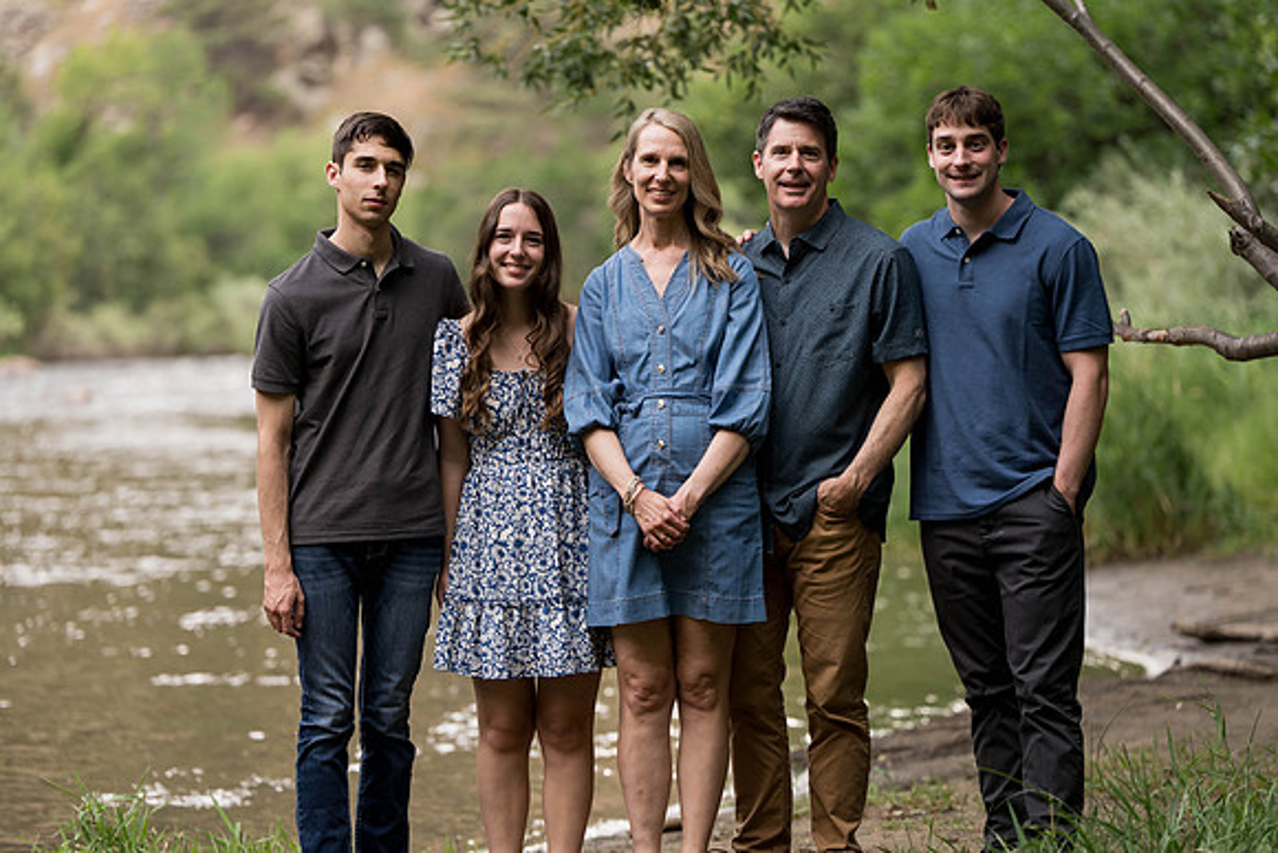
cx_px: 639
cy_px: 426
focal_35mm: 133
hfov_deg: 15.4
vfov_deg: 10.3
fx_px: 4722
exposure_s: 1/200
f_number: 2.8
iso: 500
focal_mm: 133
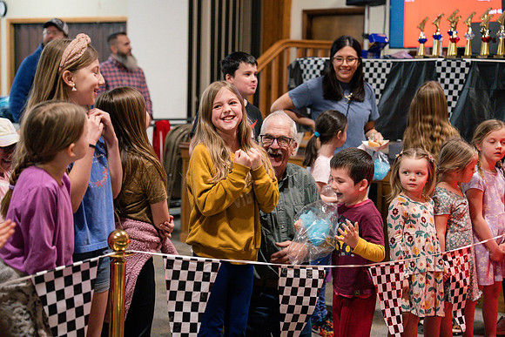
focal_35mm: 70
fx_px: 982
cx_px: 252
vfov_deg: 19.5
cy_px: 168
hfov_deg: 28.8
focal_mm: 70
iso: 2500
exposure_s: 1/320
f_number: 2.8
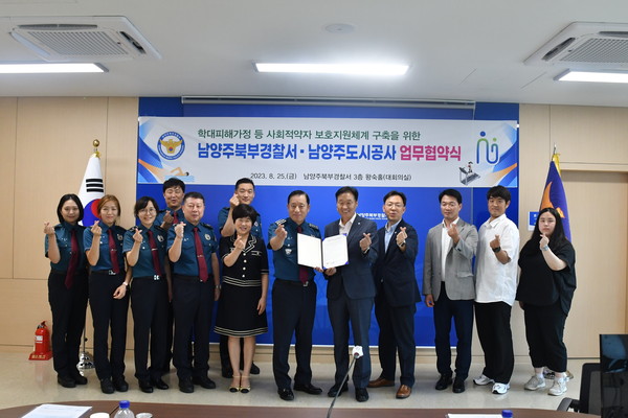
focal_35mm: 32
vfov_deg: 41.1
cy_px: 209
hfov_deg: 58.7
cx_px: 314
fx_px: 558
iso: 1000
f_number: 5.6
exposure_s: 1/125
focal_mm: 16
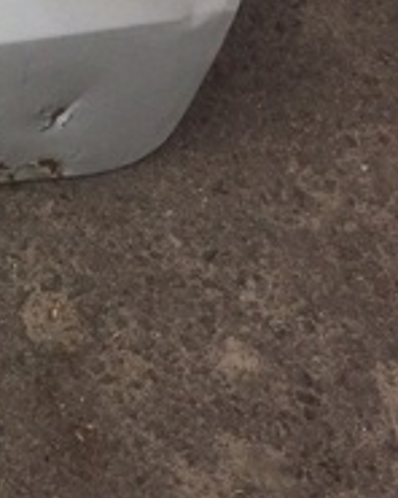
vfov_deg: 18.8
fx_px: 1443
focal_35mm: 98
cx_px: -425
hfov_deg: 13.3
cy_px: -42
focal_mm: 4.15
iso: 32
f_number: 2.2
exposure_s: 1/461
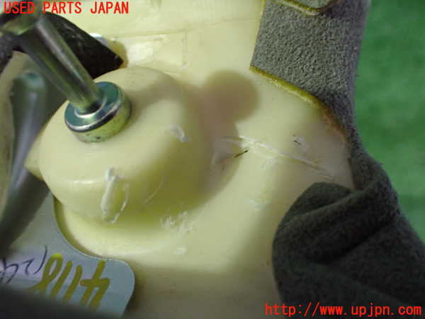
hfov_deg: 60.0
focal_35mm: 30
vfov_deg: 46.8
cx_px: 212
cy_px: 160
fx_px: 368
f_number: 2.3
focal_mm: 5.4
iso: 800
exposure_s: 1/40
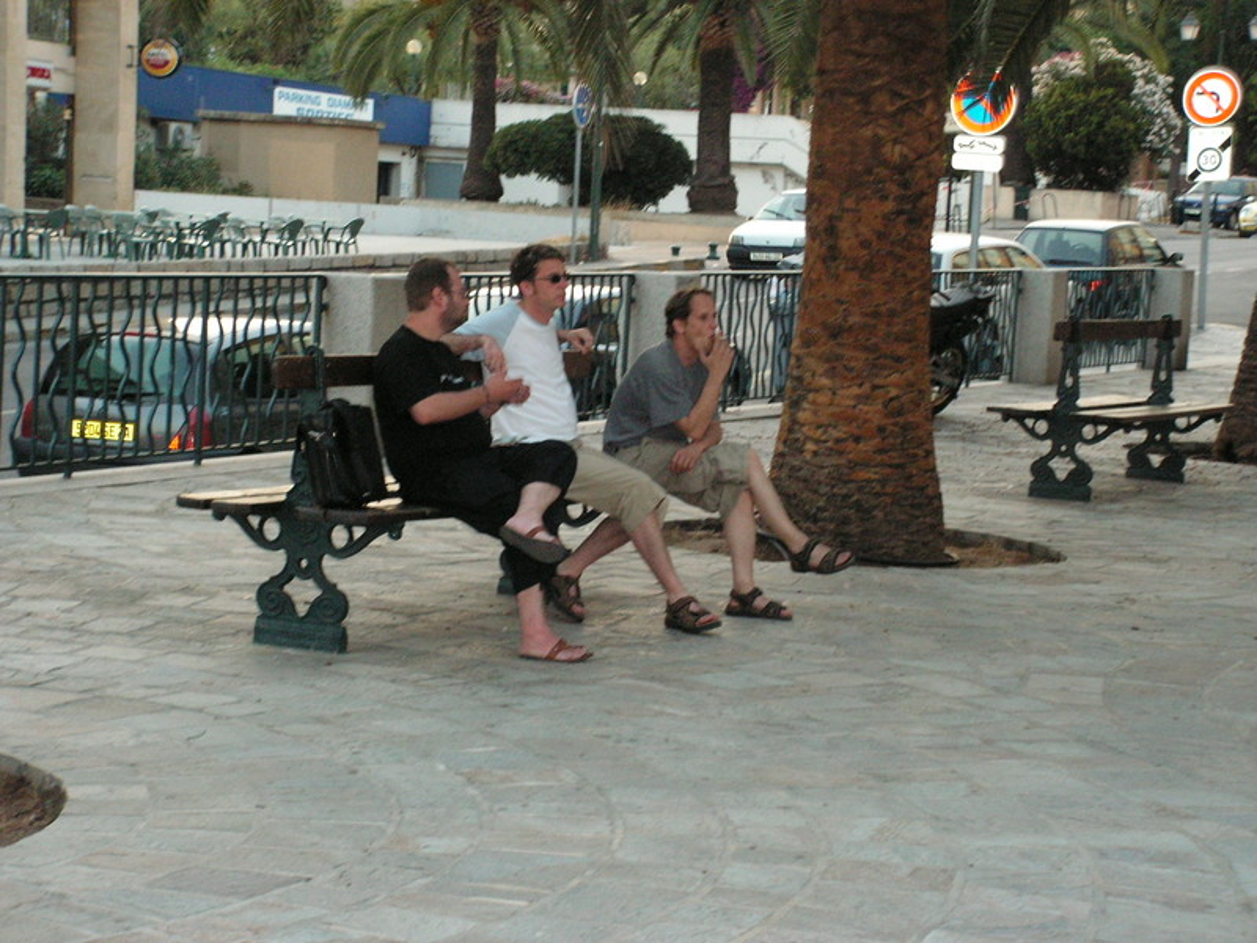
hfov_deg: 24.4
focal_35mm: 80
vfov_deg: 18.4
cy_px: 472
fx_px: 2905
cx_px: 628
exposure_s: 1/80
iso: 160
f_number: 3.3
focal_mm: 13.4
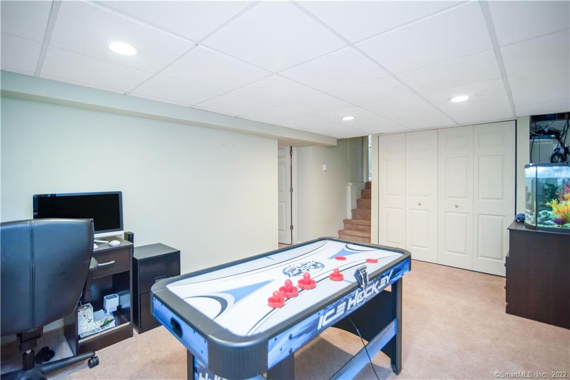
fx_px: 253
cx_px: 285
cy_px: 190
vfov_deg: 73.8
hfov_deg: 96.7
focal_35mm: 16
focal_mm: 16
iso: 800
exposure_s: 1/60
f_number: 2.8
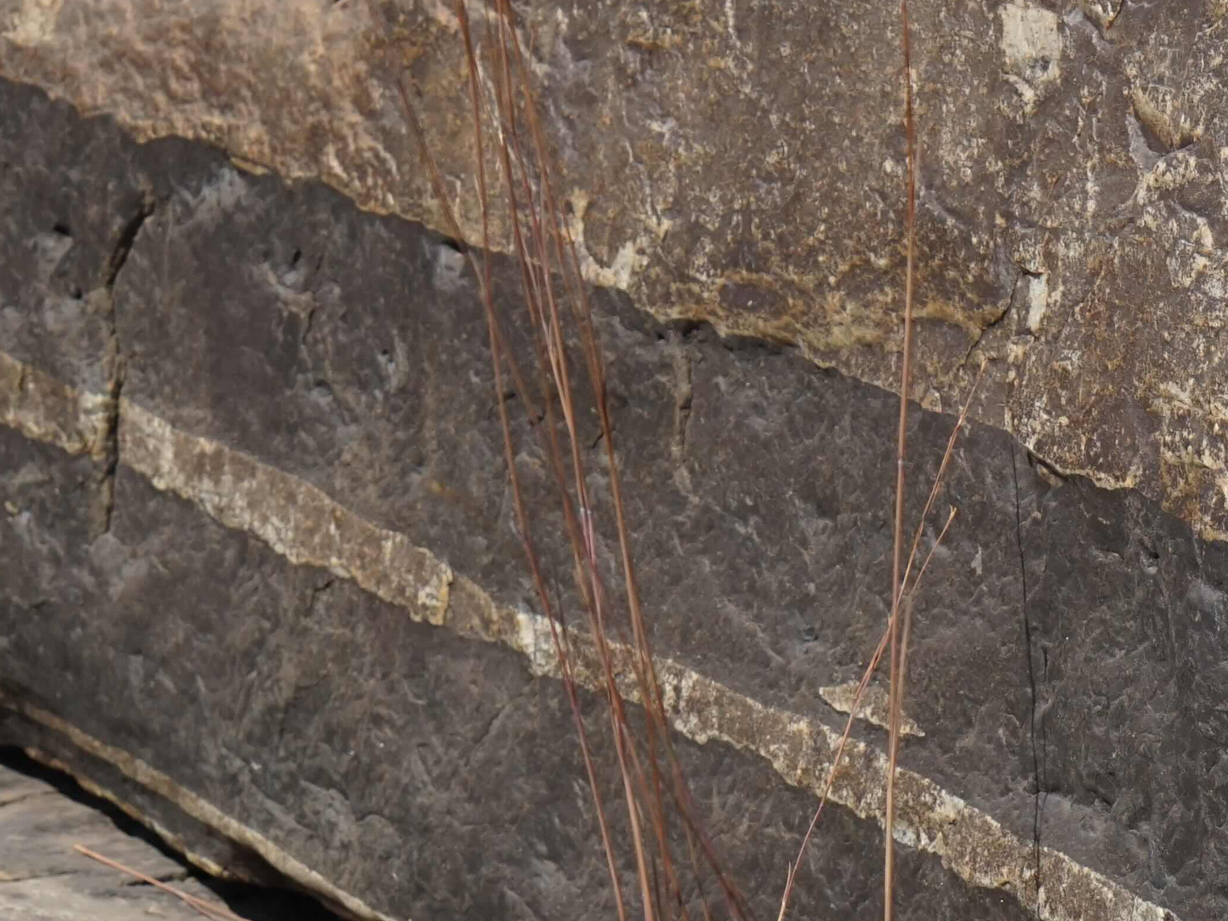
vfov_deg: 8.9
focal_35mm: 166
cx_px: 460
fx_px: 5889
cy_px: 200
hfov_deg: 11.9
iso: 800
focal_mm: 60
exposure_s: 1/2500
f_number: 8
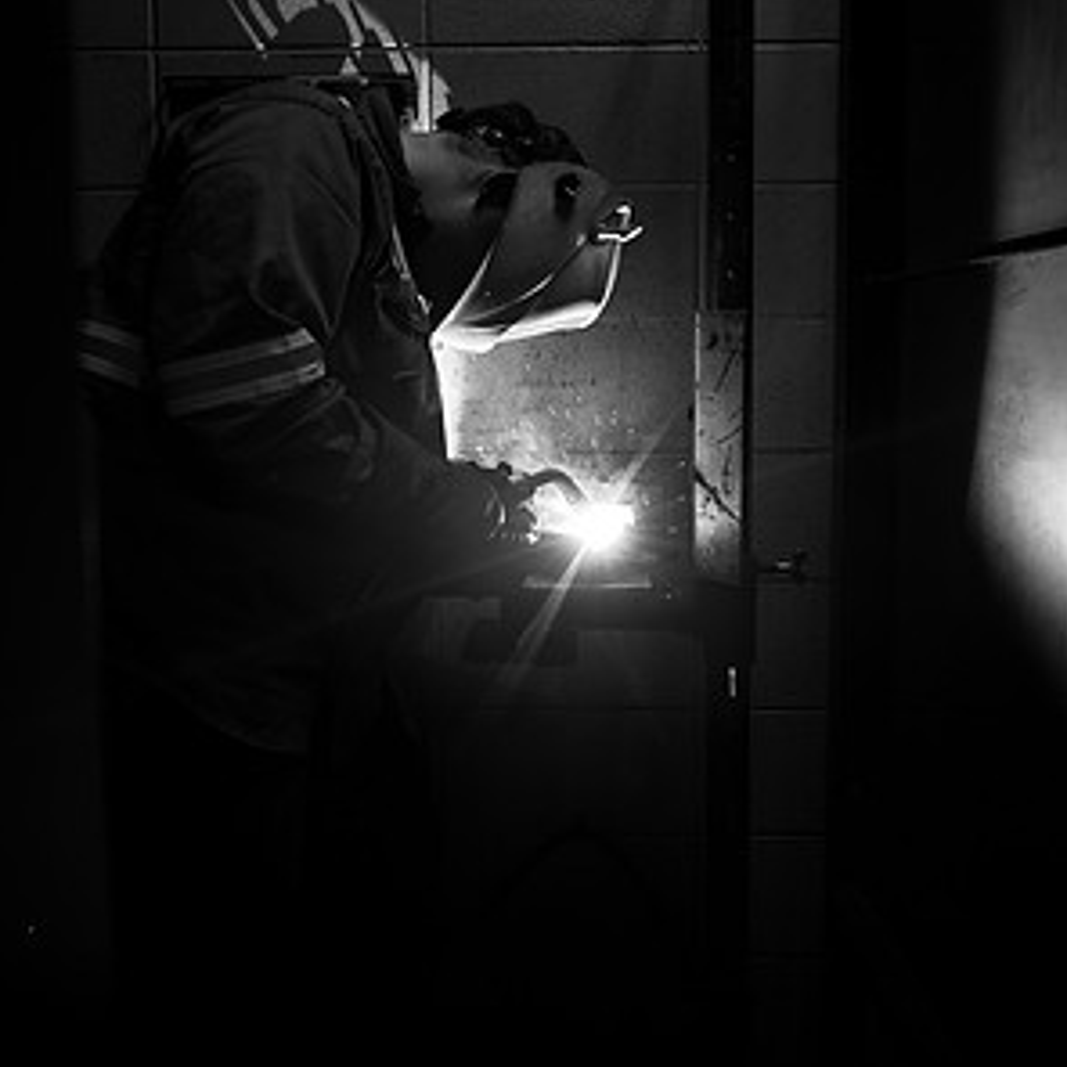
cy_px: 461
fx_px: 1151
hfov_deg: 49.7
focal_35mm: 33
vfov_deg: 49.6
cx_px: 530
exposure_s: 1/320
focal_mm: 25.5
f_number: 2.8
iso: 100
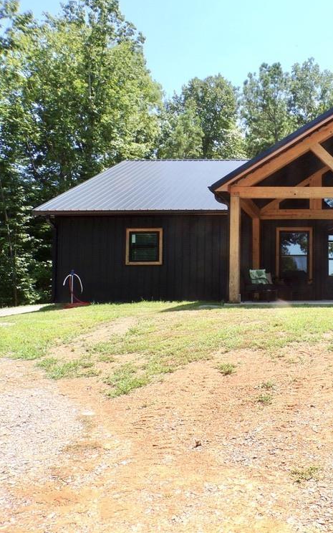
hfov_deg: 33.3
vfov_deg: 55.3
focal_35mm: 35
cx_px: 332
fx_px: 508
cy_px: 260
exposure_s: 1/150
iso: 80
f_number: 5.8
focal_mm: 4.3
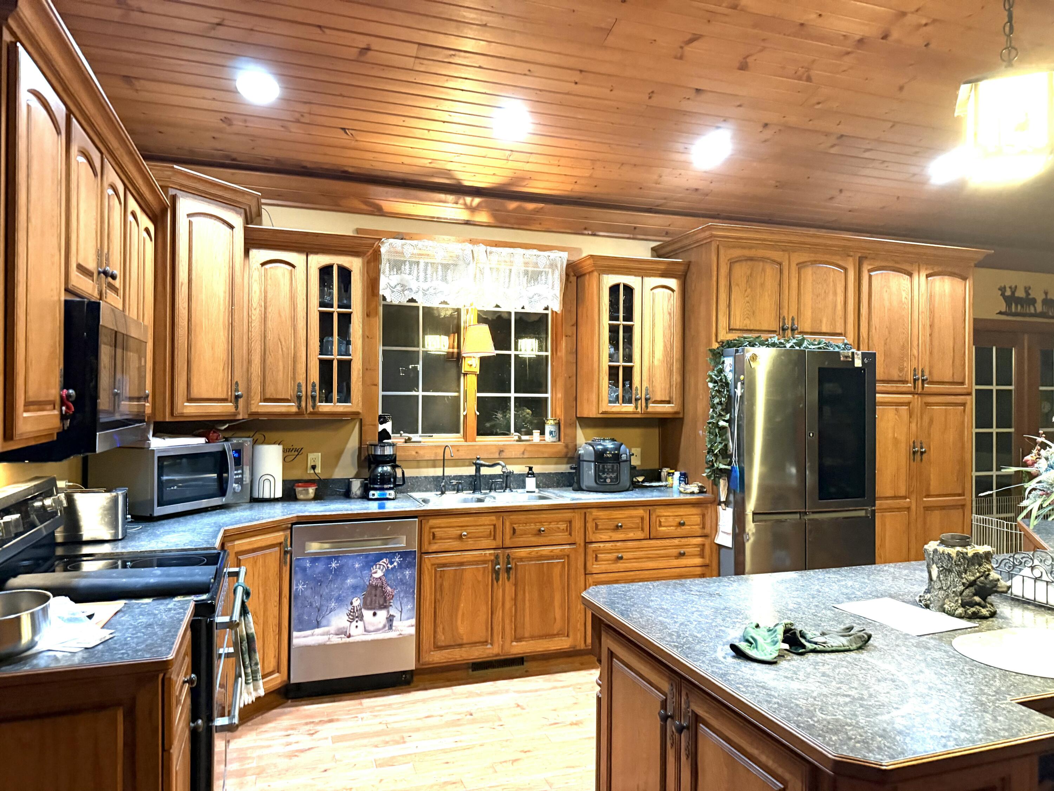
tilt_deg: -4.0
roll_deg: +0.1
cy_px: 396
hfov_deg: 71.6
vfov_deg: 56.8
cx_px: 527
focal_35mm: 24
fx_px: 731
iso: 800
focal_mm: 6.76
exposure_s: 1/40
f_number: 1.78
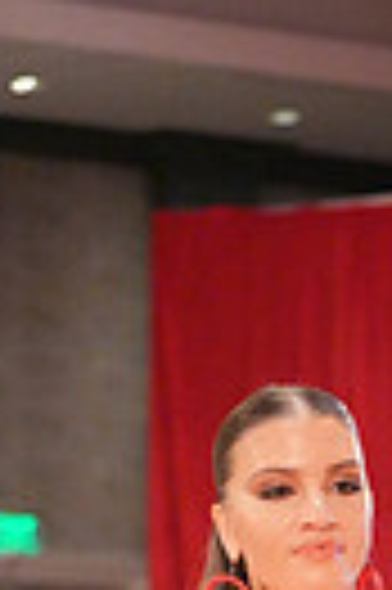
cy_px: 1288
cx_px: 552
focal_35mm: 310
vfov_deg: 6.4
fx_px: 5076
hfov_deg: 4.4
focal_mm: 70
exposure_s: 1/400
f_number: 3.2
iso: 5000
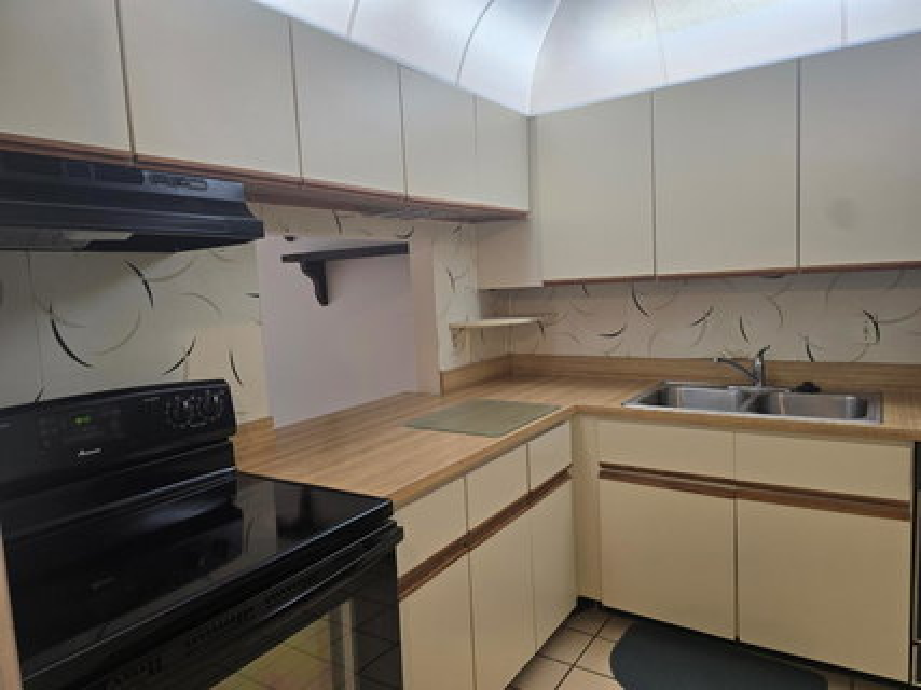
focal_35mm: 23
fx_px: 612
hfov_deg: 73.9
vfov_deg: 58.9
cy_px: 345
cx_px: 460
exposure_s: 1/120
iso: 100
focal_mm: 6.3
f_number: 1.7
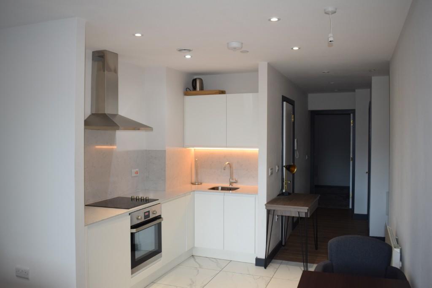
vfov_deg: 41.7
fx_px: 378
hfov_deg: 59.5
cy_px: 144
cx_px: 216
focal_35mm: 32
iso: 800
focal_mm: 21
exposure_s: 1/100
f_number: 5
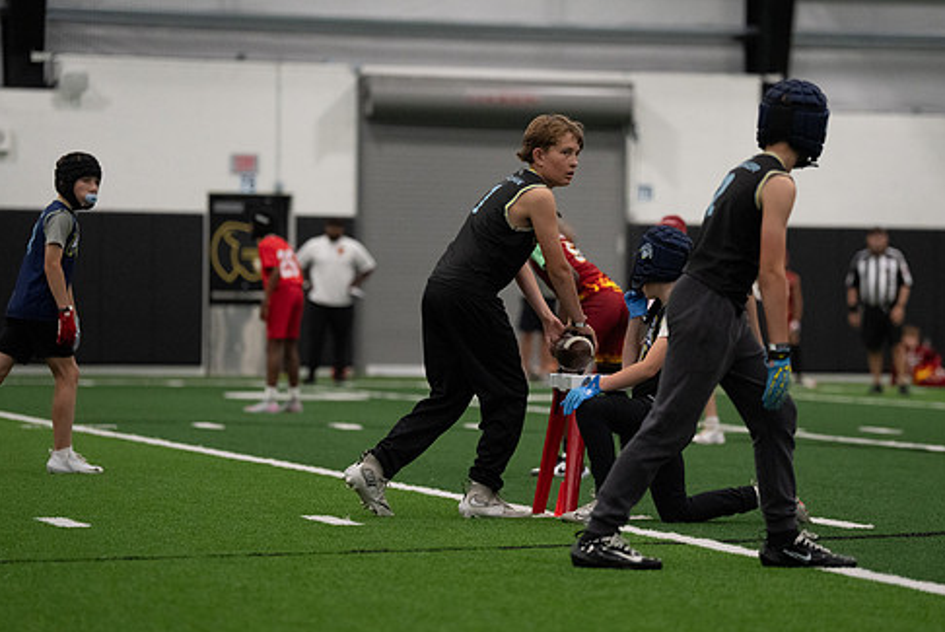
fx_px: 4230
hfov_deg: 12.7
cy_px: 298
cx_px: 541
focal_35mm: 161
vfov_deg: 8.5
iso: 6400
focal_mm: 135
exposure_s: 1/1000
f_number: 2.8
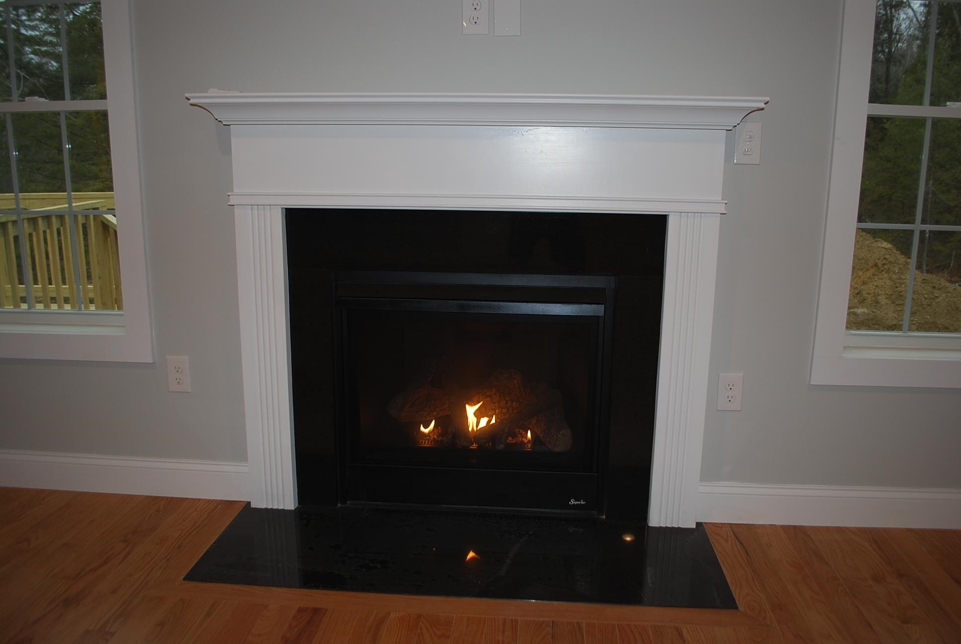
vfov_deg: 48.0
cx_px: 480
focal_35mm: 27
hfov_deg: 67.3
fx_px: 722
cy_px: 322
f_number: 3.5
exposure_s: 1/60
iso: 200
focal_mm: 18
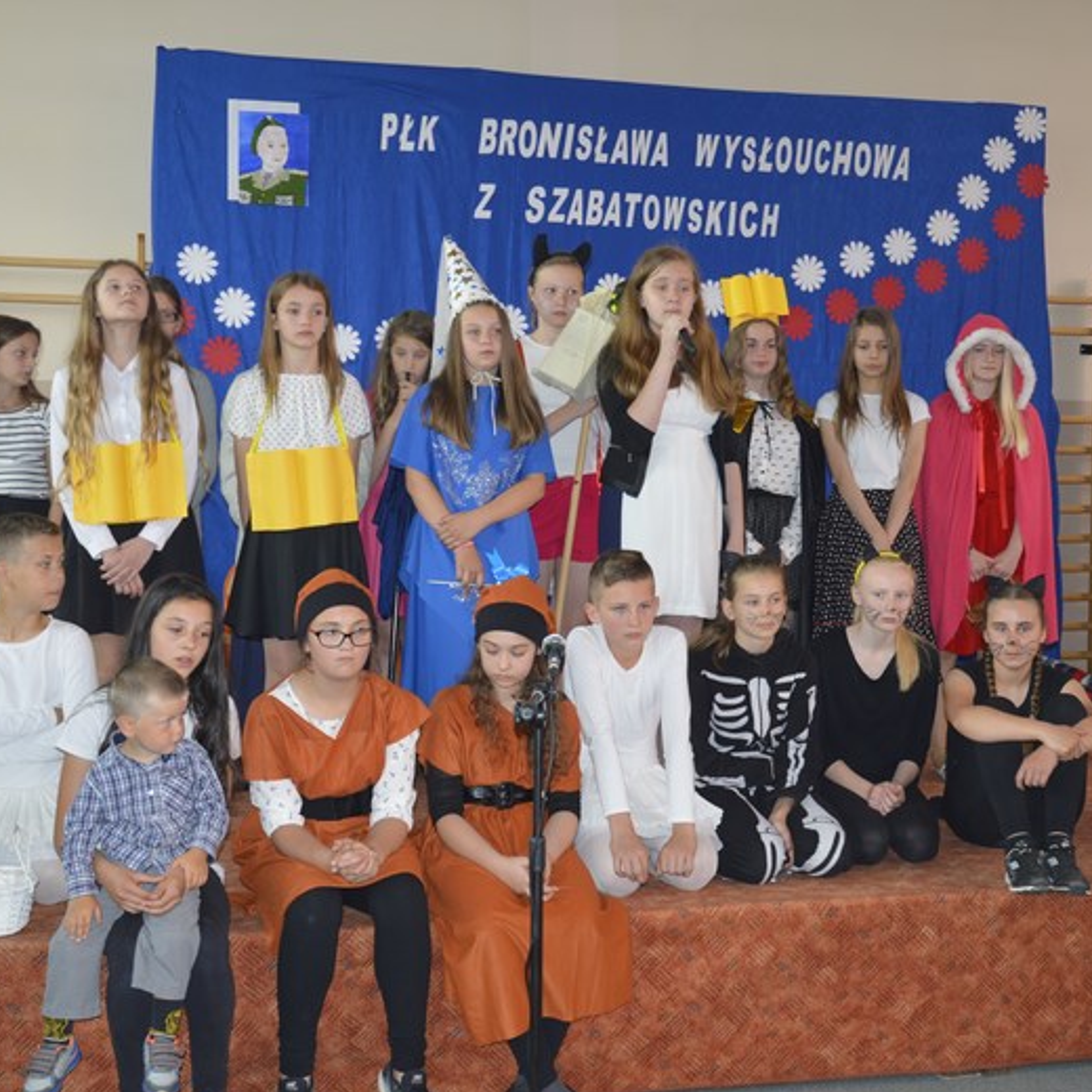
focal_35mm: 47
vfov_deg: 36.1
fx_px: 1677
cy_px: 554
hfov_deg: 36.0
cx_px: 611
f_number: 3.8
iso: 450
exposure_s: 1/60
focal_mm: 24
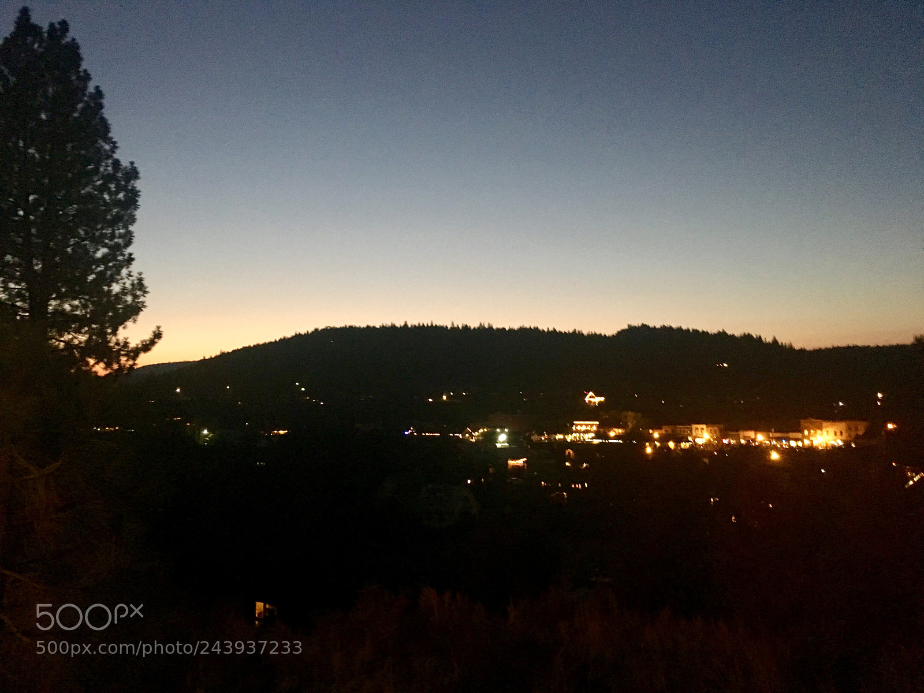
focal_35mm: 29
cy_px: 346
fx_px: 774
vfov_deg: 48.2
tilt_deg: +4.3
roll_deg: -0.4
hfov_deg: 61.7
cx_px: 462
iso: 400
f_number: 2.2
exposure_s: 1/15
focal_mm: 4.15
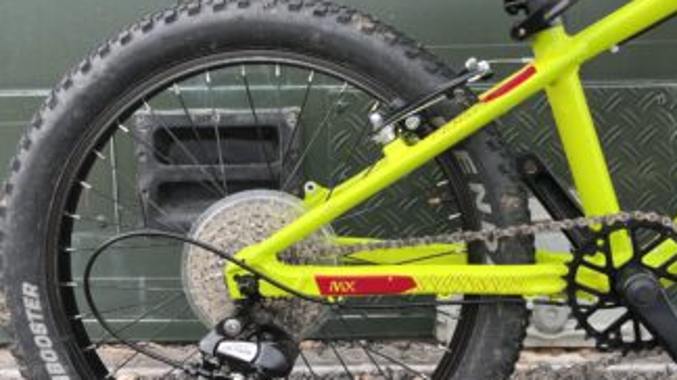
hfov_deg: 48.1
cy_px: 182
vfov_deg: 28.3
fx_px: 754
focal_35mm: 42
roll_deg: +1.3
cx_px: 401
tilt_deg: -10.0
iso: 40
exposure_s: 1/250
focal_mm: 5.1
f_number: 1.6
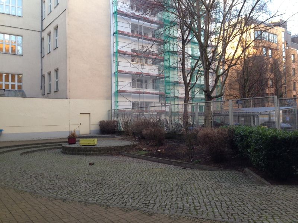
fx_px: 284
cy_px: 112
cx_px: 149
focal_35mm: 33
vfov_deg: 42.9
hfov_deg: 55.4
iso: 64
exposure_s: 1/60
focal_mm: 4.12
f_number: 2.4
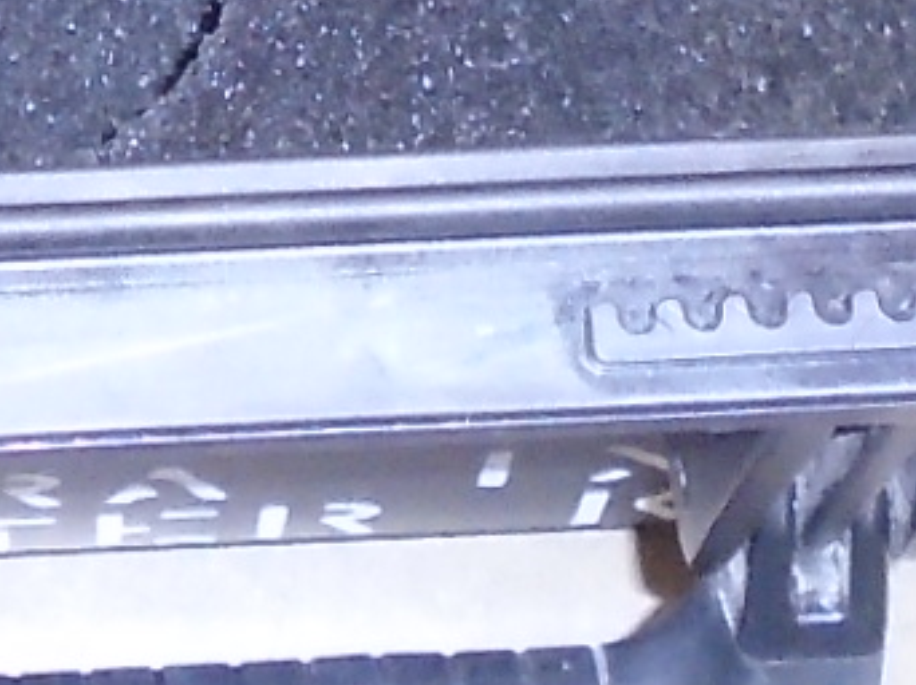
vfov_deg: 5.7
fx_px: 6214
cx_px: 225
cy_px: -1691
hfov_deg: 8.4
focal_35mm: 235
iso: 400
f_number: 3.5
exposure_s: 1/40
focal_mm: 5.5
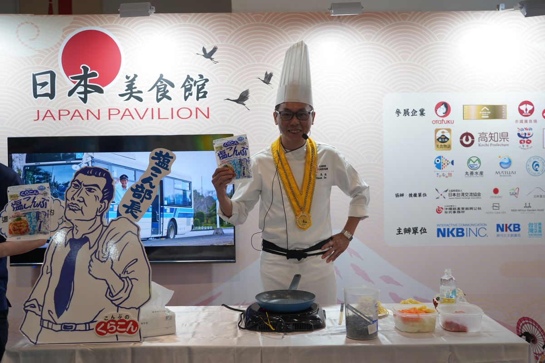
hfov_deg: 51.9
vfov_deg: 35.9
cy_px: 182
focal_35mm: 37
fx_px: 560
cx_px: 272
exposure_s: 1/160
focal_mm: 37
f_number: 4
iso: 800
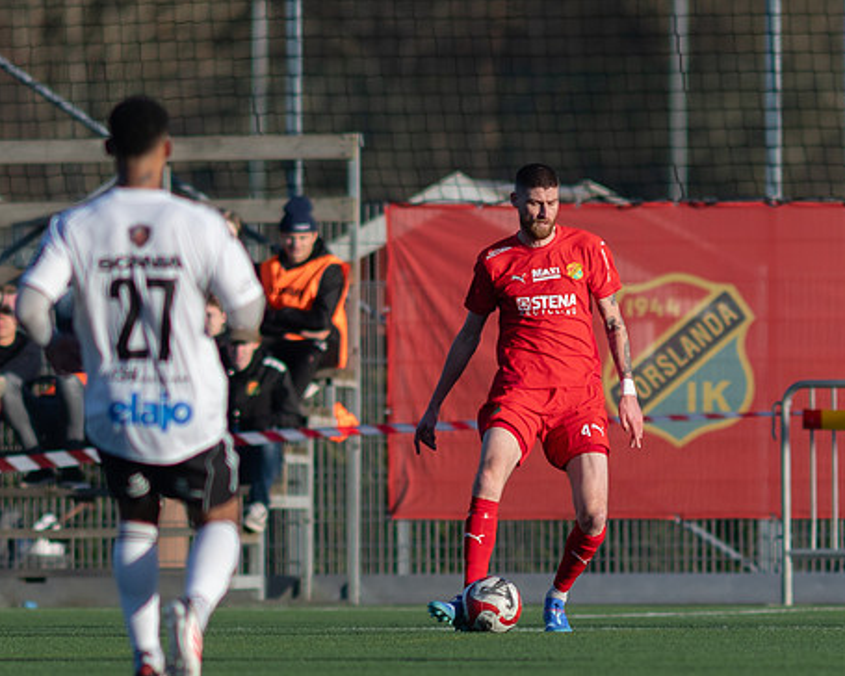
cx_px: 561
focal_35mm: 991
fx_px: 24784
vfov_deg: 1.6
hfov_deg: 2.0
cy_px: 493
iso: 125
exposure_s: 1/1600
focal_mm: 300
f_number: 3.2
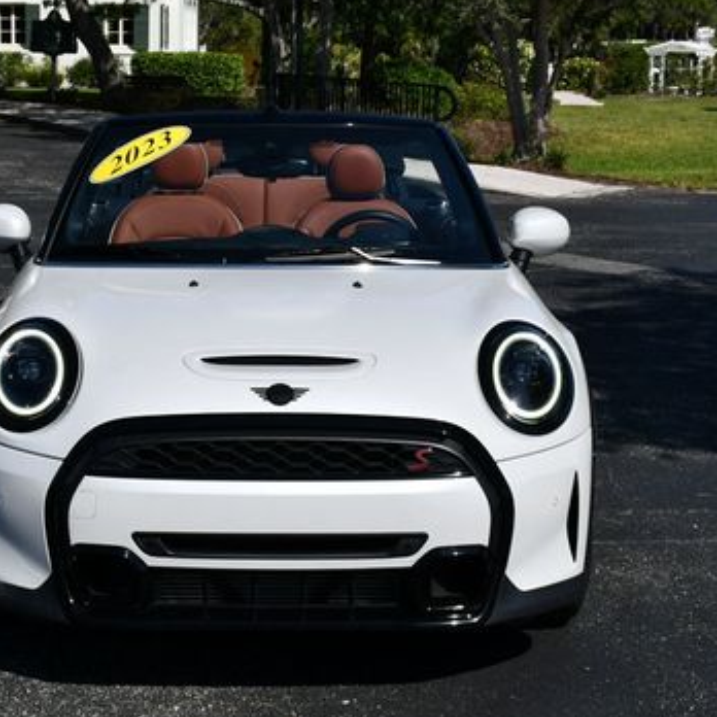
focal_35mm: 75
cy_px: 332
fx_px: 1758
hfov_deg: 23.0
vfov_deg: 23.1
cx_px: 243
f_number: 9
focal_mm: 24
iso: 100
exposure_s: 1/320
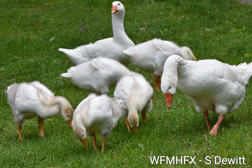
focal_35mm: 225
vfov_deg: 6.1
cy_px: 84
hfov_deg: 9.1
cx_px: 126
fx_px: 1575
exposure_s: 1/833
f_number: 9
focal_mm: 150
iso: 800
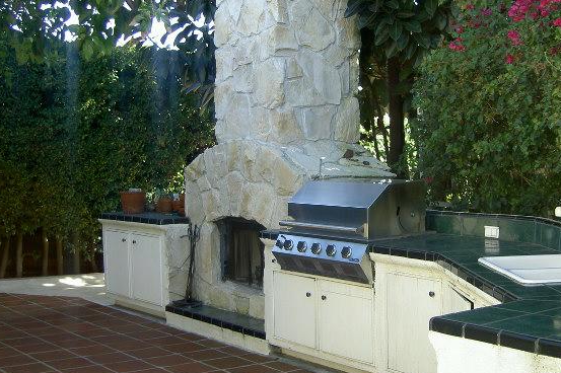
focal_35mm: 53
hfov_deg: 37.5
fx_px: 825
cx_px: 313
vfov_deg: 25.5
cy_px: 177
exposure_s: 1/80
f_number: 2.9
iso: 100
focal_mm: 9
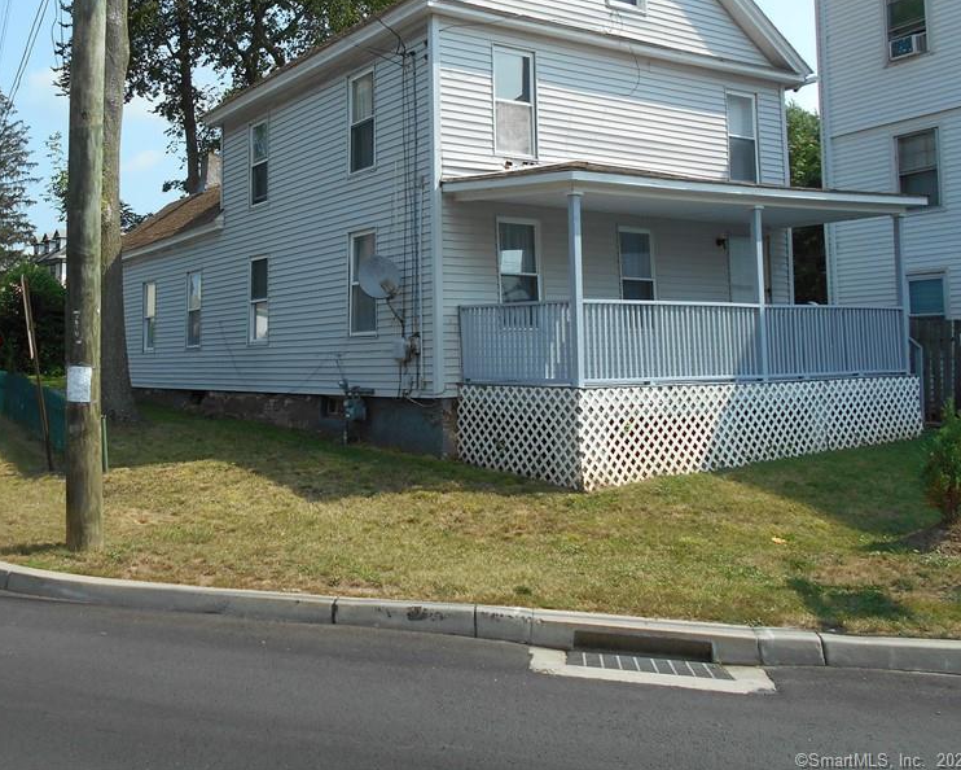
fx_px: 996
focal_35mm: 35
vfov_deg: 41.8
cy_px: 275
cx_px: 319
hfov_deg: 50.6
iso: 80
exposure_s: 1/800
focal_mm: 4.6
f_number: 3.2
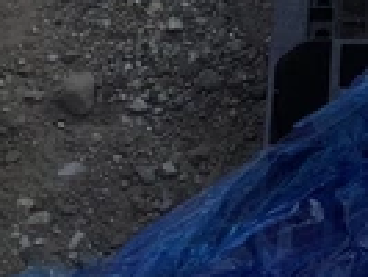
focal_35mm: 175
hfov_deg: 9.5
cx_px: 993
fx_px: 1862
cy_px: 12
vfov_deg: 8.5
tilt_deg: -50.2
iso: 25
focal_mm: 3.3
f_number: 2.4
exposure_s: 1/867
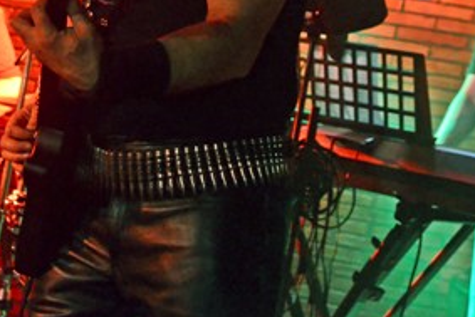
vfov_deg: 13.7
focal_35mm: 98
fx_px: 1295
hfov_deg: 20.8
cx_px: 284
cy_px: -7
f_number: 2.8
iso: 2800
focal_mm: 29
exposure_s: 1/125
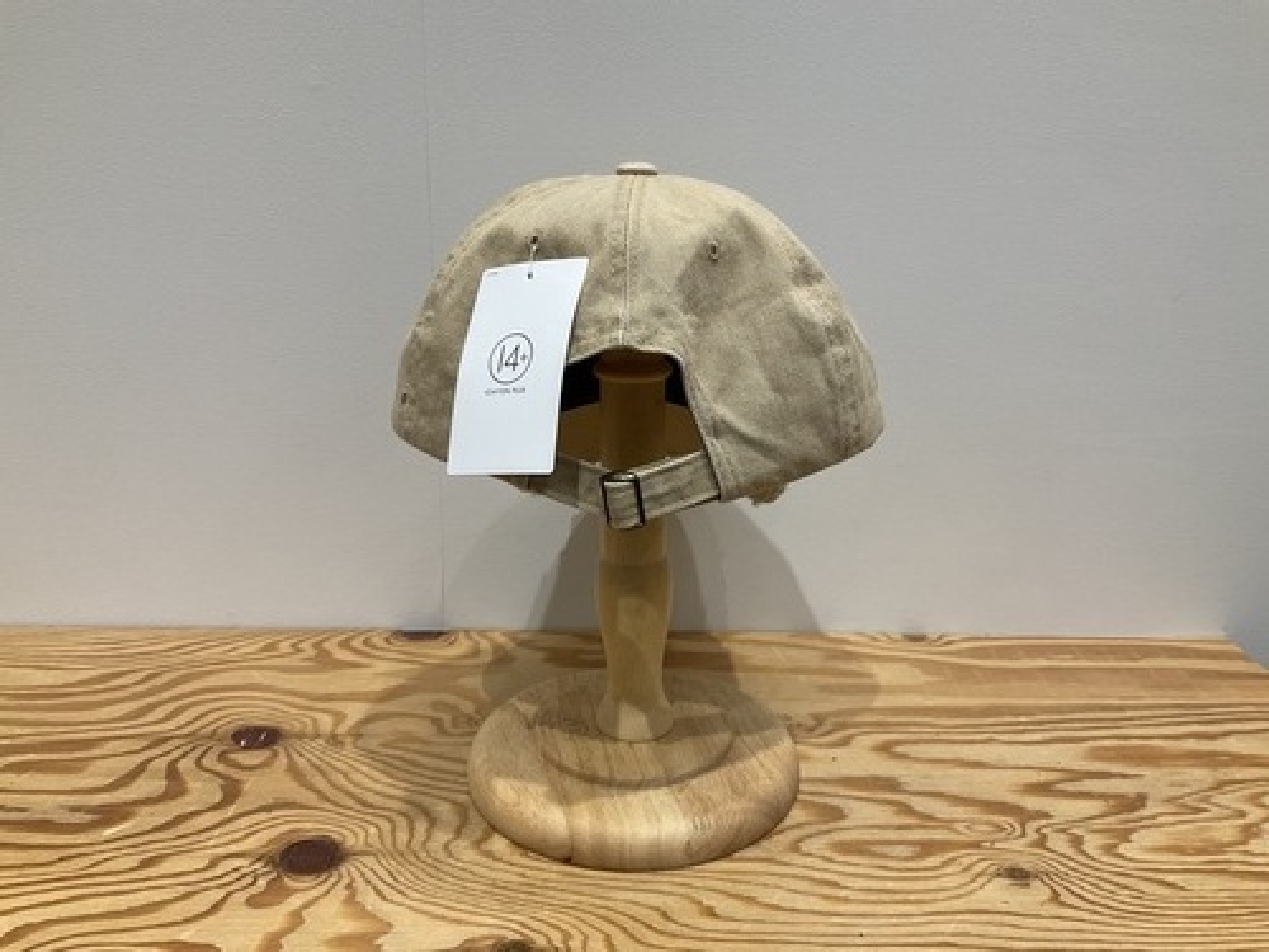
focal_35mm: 29
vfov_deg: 48.2
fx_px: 1063
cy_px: 476
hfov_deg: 61.7
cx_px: 634
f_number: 1.8
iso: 50
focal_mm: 3
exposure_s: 1/120
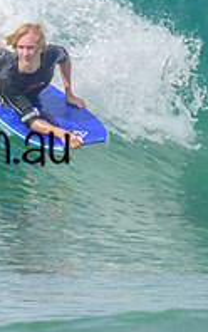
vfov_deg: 0.7
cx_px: 38
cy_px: 65
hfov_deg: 0.4
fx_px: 28049
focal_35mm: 3097
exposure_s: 1/2000
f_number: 11
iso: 900
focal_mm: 800
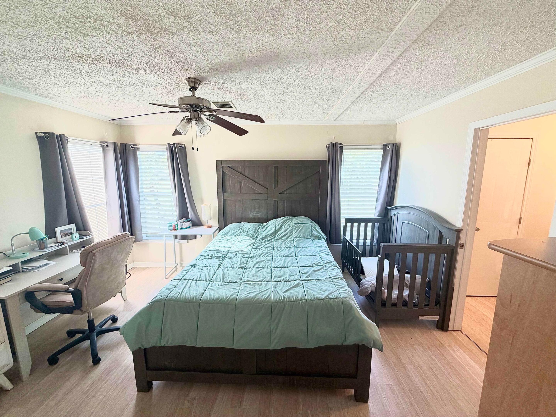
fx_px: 225
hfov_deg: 102.1
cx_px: 278
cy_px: 208
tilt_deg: -9.0
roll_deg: +0.0
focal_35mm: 14
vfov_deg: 85.7
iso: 160
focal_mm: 2.22
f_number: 2.2
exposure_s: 1/120
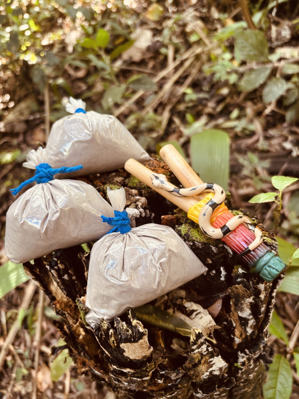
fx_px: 299
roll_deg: +7.9
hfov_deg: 53.1
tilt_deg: -40.8
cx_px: 150
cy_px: 200
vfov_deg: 67.3
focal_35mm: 26
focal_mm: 5.96
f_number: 1.6
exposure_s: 1/63
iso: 125
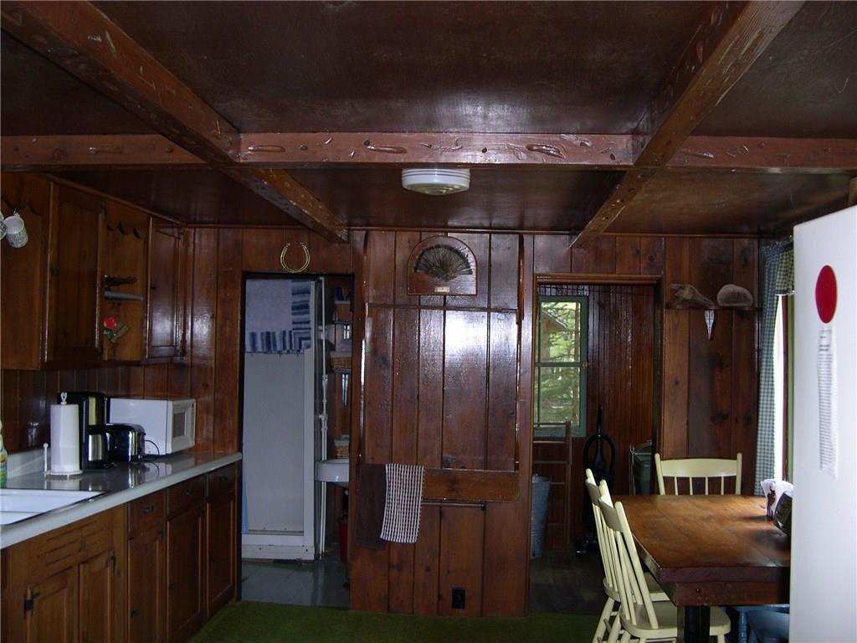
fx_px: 941
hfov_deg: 49.0
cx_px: 428
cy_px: 322
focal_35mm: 38
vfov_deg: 37.7
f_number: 2.8
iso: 174
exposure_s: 1/60
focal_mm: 8
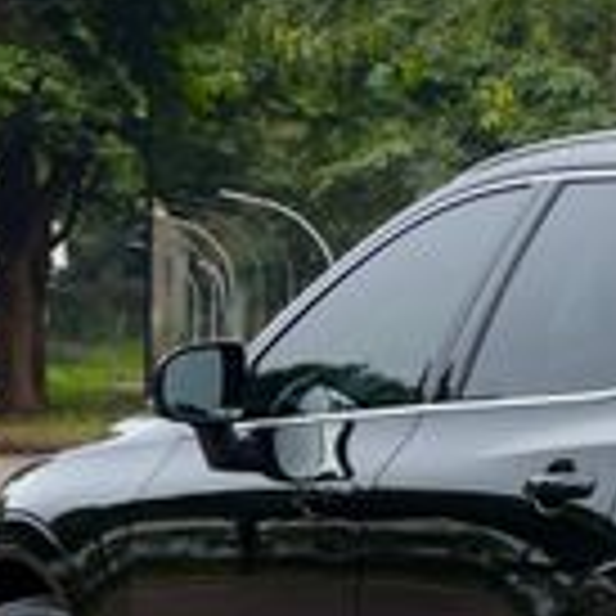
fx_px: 4711
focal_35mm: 234
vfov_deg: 7.5
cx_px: 850
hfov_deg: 7.4
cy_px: 481
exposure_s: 1/99
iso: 40
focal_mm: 9
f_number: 2.8
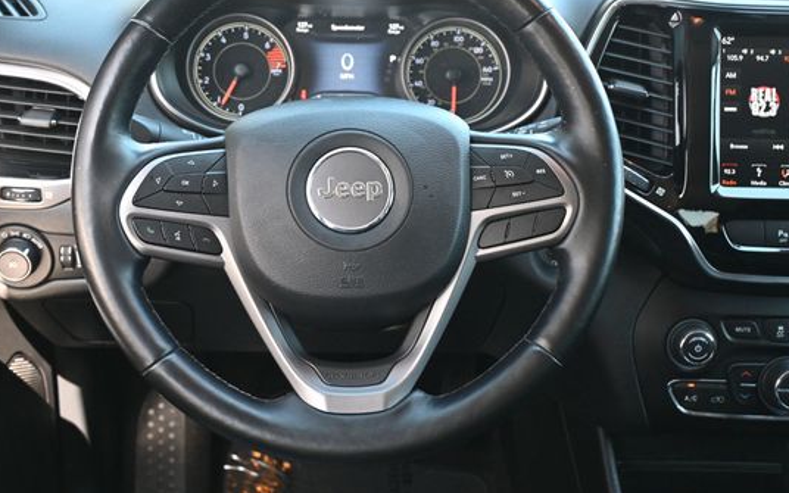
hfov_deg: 43.7
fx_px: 981
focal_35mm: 46
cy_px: 188
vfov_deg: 28.1
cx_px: 343
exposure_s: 1/125
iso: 1250
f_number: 4.2
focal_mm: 25
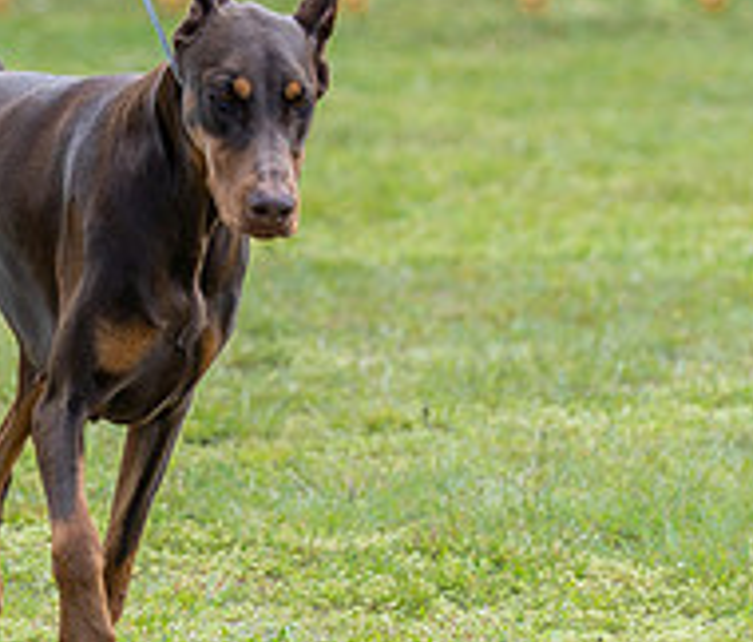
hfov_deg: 3.3
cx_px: 27
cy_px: -123
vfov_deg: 2.8
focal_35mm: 573
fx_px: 13104
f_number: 3.2
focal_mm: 148
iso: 100
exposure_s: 1/500
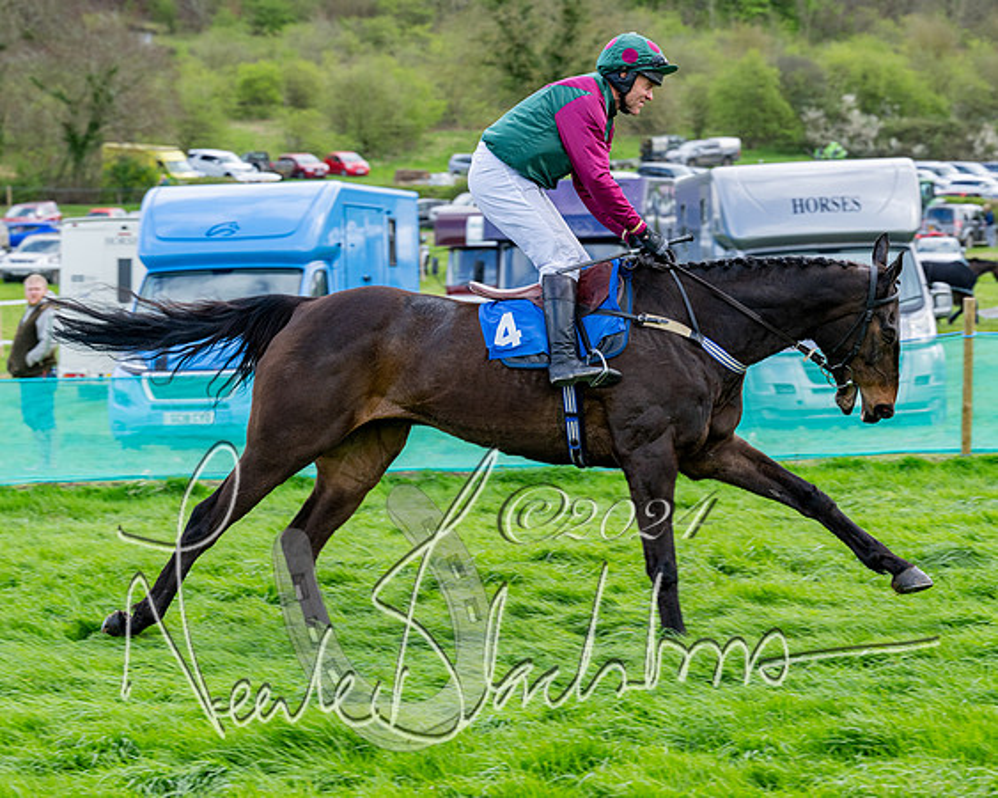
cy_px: 399
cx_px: 473
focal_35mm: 105
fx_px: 3110
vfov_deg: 14.6
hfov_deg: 18.2
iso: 400
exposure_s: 1/640
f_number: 5
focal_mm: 90
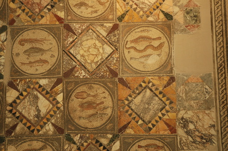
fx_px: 455
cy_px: 76
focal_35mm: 72
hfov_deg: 28.1
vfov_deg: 18.9
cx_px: 114
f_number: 4.5
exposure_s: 1/25
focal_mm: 48
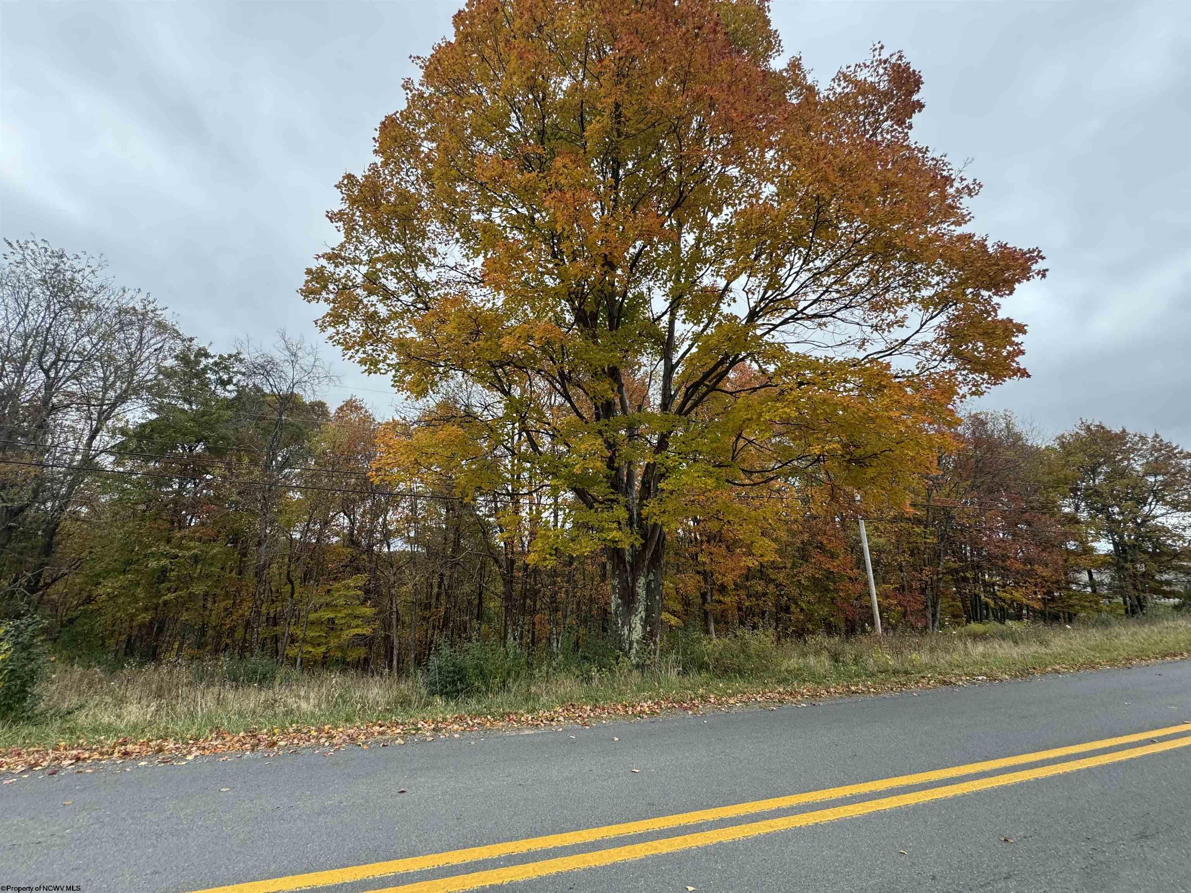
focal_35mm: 14
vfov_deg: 85.7
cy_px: 446
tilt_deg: +13.8
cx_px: 596
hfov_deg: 102.1
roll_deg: -0.5
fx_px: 482
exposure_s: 1/262
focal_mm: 2.22
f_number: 2.2
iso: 40
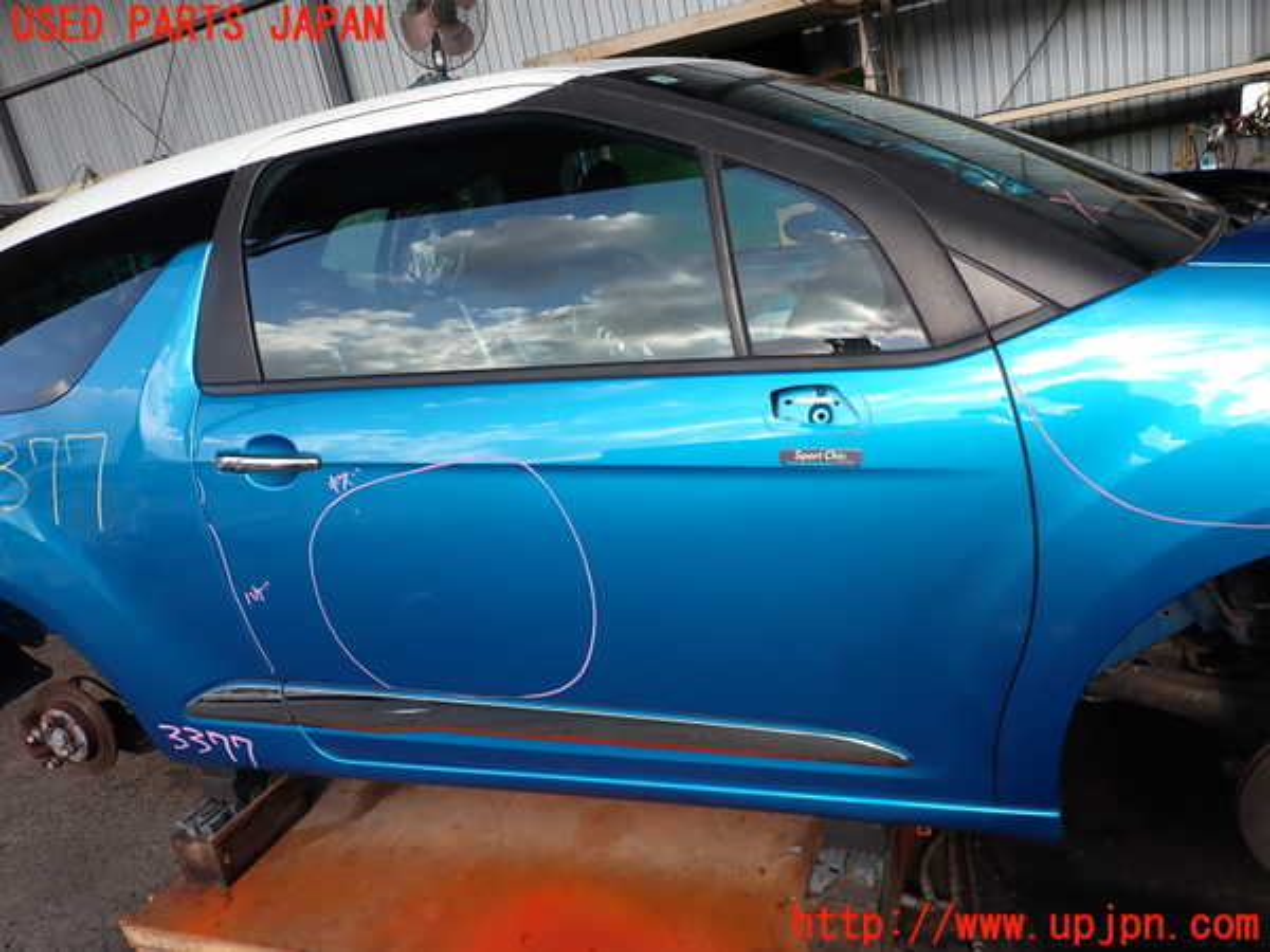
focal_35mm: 25
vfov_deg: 54.9
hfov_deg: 69.4
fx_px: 917
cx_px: 635
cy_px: 476
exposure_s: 1/320
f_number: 2.8
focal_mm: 4.5
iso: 100
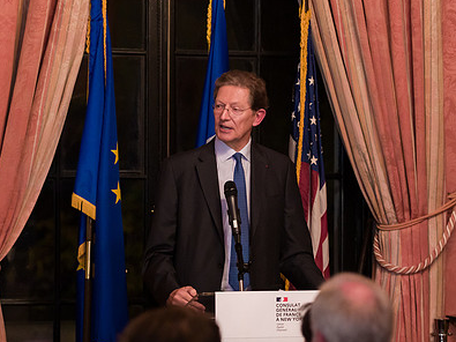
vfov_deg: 10.0
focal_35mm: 148
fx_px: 1949
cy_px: 179
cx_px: 212
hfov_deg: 13.3
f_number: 3.2
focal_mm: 98
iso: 3200
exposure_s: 1/200
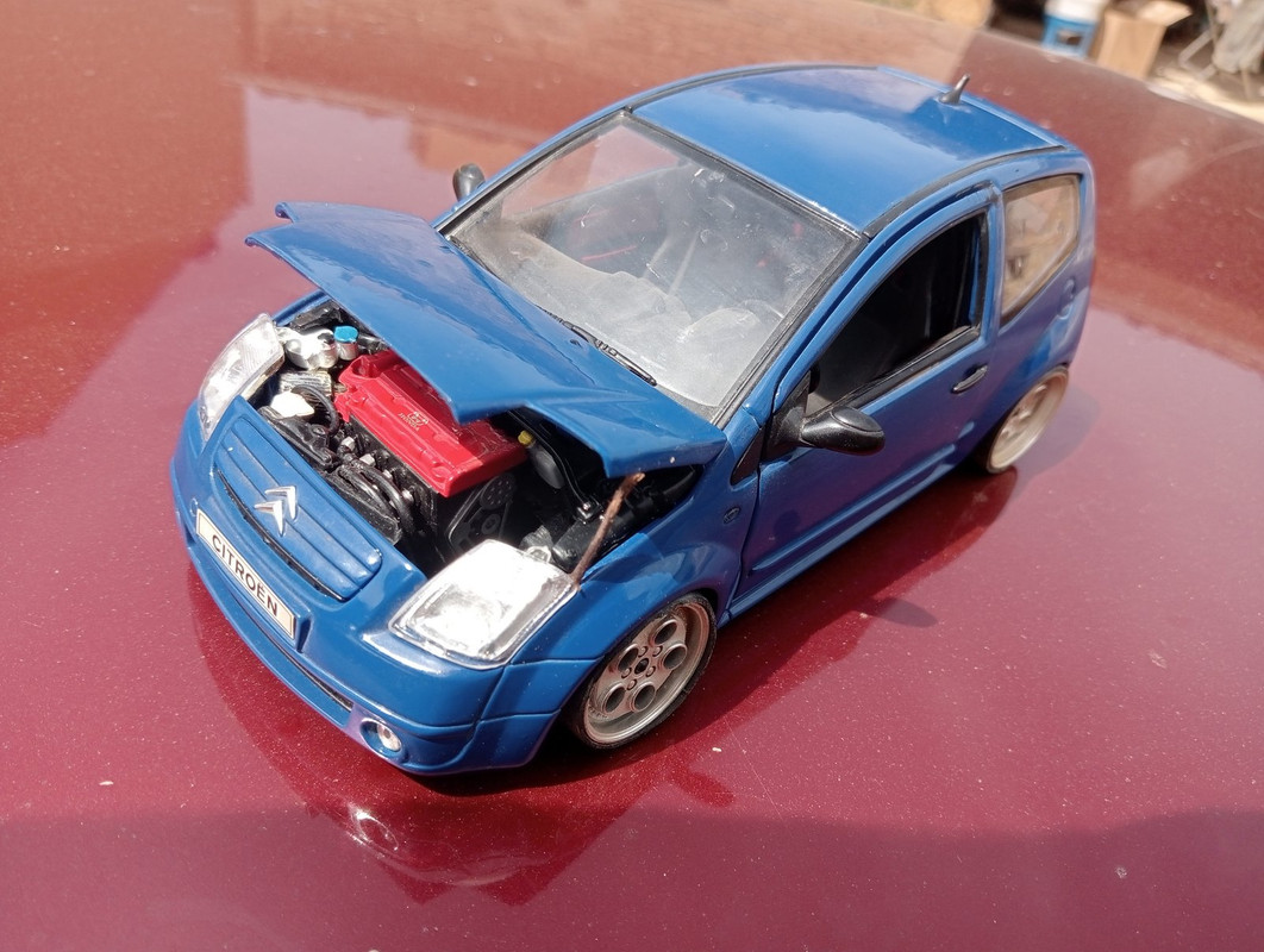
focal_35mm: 28
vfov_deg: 49.9
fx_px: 1024
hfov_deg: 63.4
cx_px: 632
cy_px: 476
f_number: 1.8
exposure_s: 1/498
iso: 113
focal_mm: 4.04
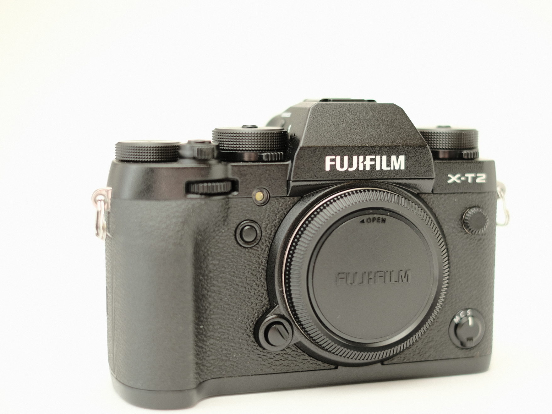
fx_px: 925
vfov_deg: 25.2
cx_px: 304
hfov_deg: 33.2
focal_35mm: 58
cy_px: 206
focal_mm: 35
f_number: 2
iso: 400
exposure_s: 1/200
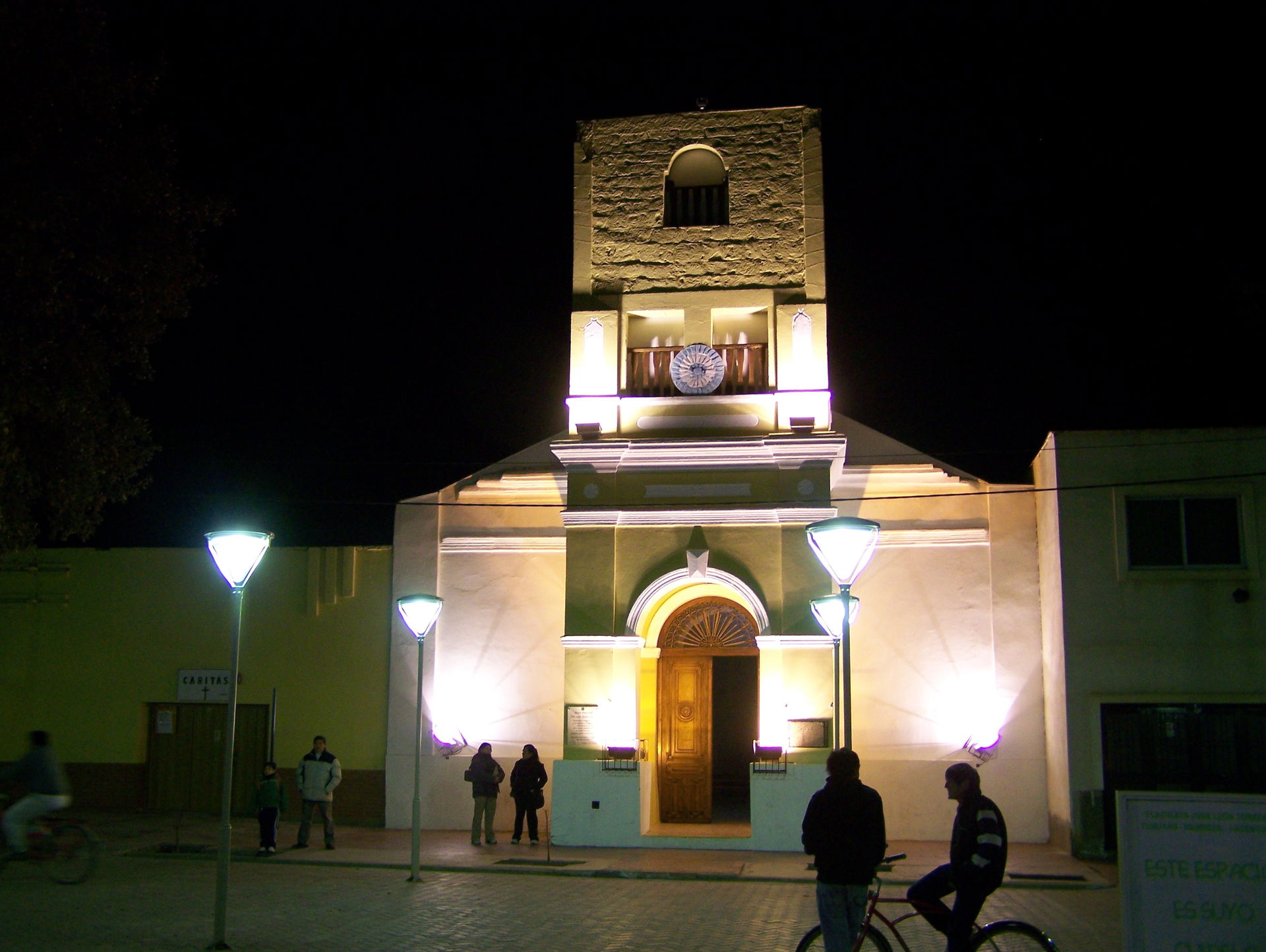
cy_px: 476
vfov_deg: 37.8
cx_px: 633
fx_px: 1391
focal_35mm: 38
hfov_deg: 48.9
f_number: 2.8
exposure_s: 1/20
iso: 160
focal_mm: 6.3
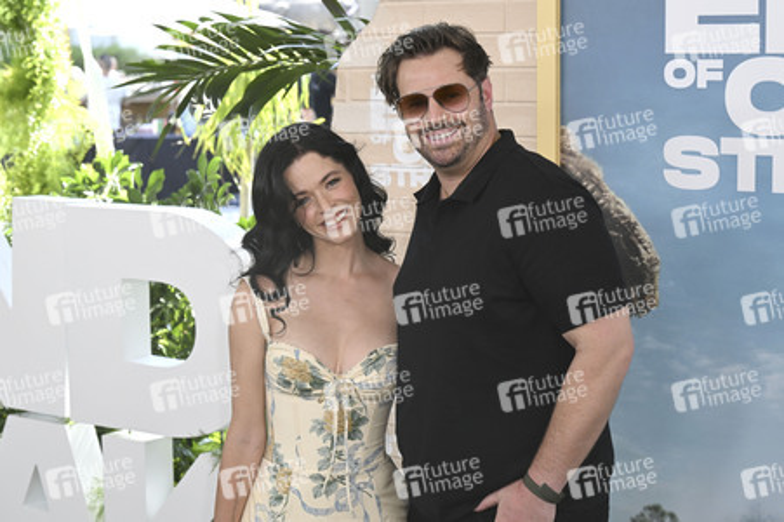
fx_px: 1697
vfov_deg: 17.5
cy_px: 261
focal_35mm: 78
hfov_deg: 26.0
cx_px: 392
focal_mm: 78
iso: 640
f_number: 6.3
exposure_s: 1/250
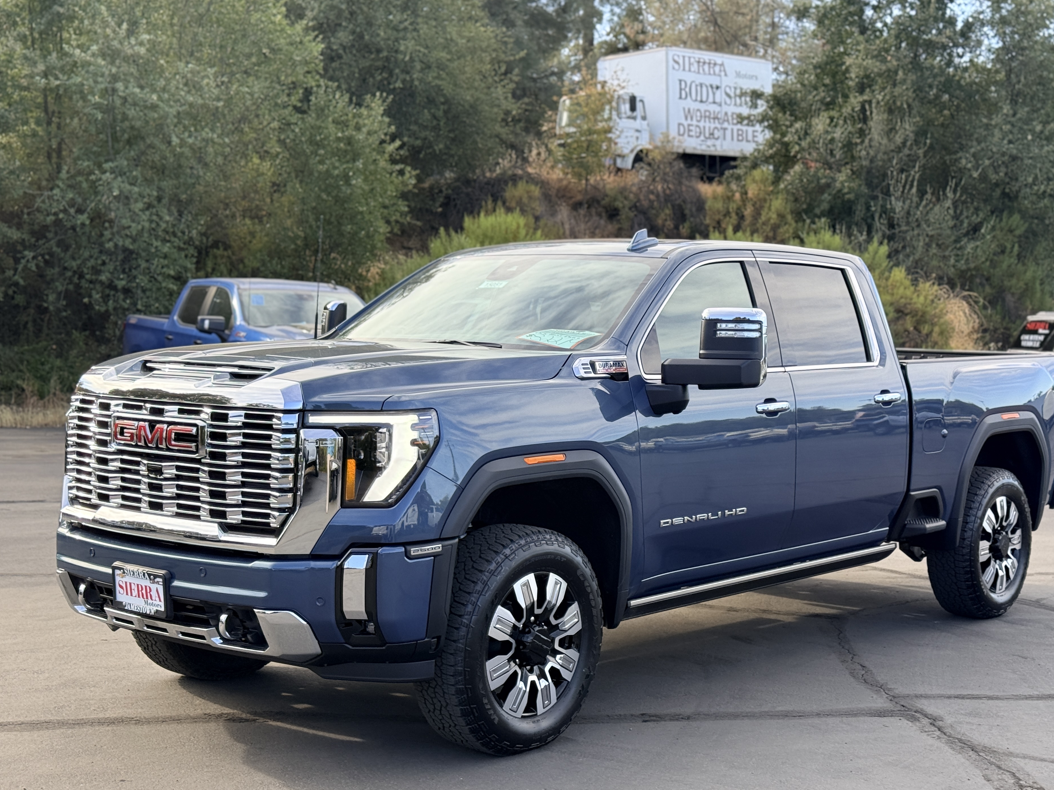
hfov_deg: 36.8
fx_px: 1583
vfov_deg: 28.0
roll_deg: -0.2
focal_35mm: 52
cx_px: 569
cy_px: 412
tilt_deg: -3.1
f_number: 1.78
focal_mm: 6.76
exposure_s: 1/828
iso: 100
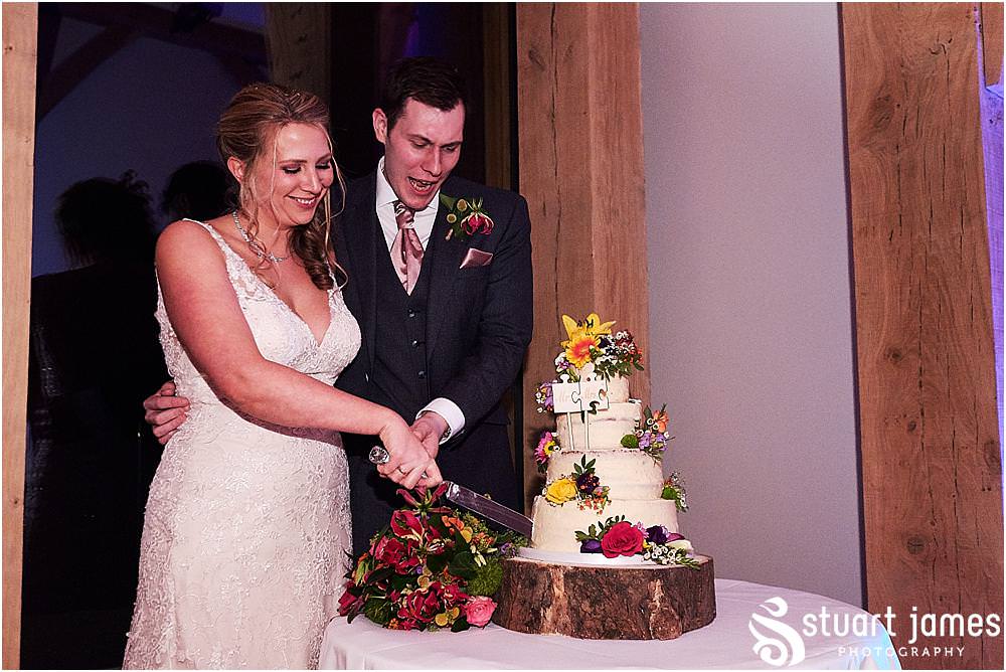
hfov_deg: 54.4
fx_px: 979
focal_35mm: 35
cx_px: 503
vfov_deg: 37.9
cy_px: 336
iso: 6400
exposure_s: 1/250
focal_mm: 23
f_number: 3.2
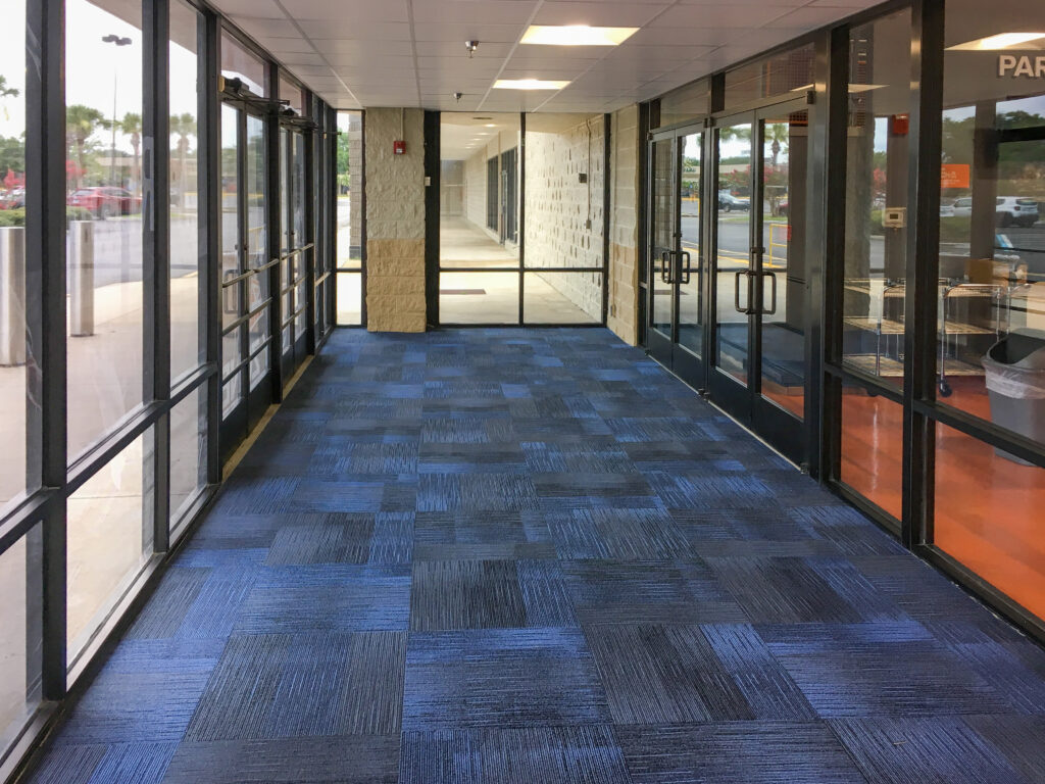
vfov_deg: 48.2
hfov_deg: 61.7
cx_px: 522
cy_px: 392
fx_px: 875
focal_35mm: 29
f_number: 2.2
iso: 25
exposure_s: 1/30
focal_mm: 4.15
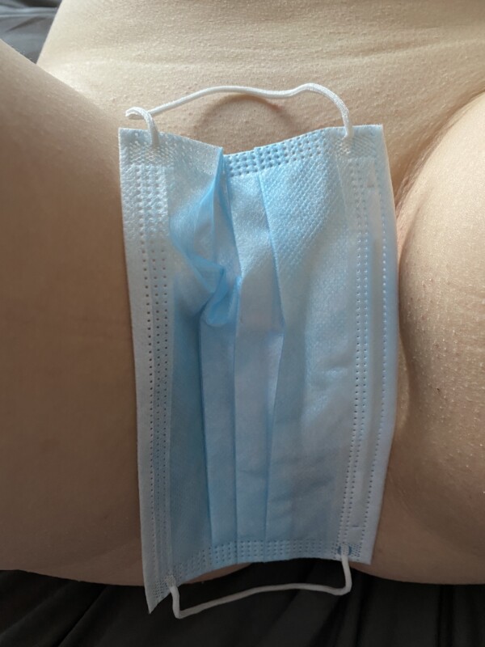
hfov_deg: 53.1
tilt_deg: -59.1
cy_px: 324
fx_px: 486
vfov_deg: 67.3
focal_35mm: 26
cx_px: 242
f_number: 1.8
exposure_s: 1/60
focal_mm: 4.25
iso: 250
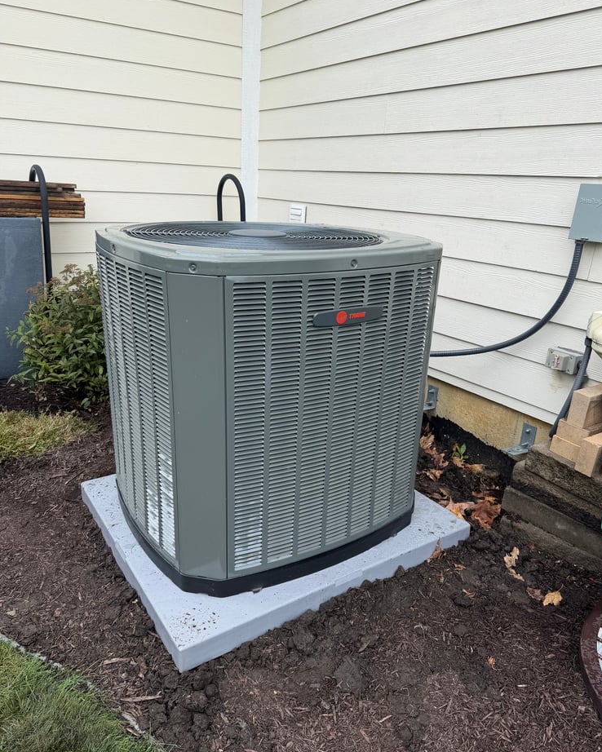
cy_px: 387
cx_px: 312
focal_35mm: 26
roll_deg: -2.4
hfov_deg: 54.9
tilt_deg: -20.5
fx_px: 579
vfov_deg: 66.0
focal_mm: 6.76
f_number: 1.78
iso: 80
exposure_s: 1/1653
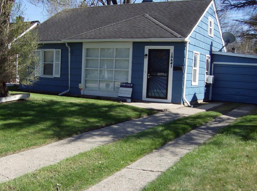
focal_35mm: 42
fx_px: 311
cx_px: 117
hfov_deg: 44.9
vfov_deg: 34.2
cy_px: 102
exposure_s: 1/424
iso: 100
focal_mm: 6
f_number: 4.7
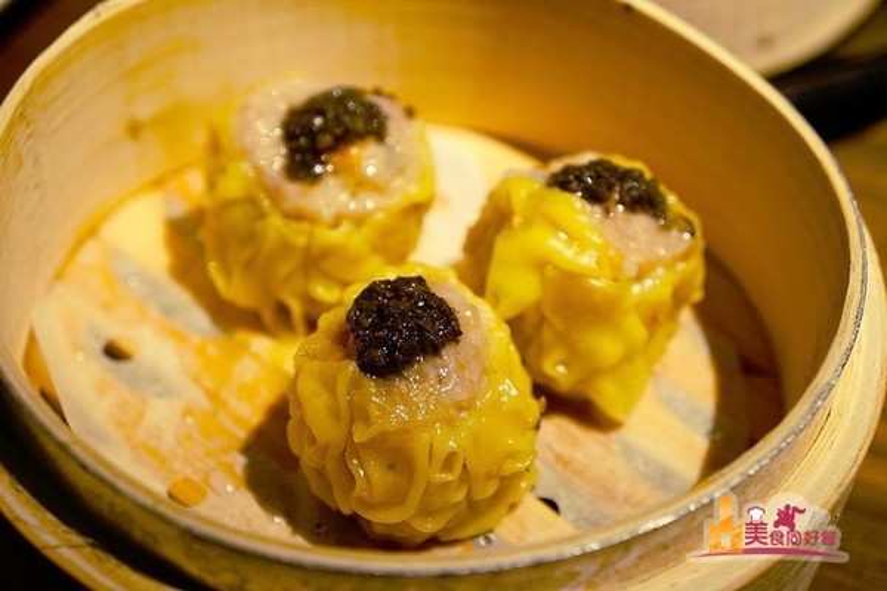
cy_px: 296
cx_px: 444
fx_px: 1478
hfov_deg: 33.4
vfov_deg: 22.6
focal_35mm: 60
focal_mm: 40
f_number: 4.5
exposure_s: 1/80
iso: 640
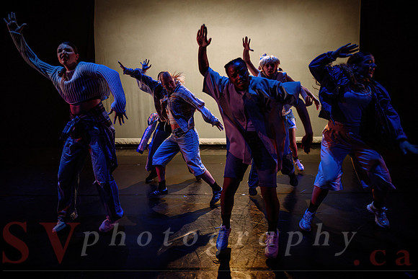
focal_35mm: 26
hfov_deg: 70.2
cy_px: 130
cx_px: 195
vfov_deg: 50.3
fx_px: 297
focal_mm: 24
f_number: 2.8
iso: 2000
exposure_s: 1/300
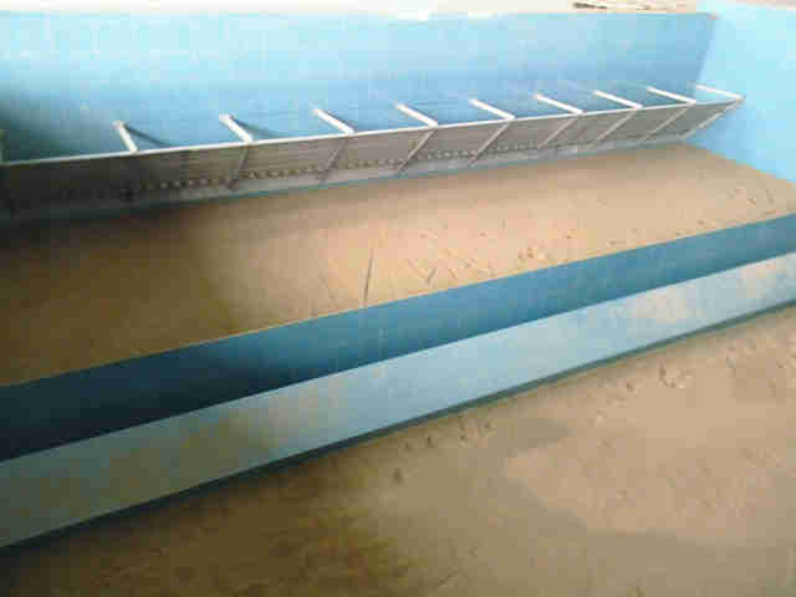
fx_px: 644
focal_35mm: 28
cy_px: 298
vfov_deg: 49.7
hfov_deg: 63.4
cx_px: 398
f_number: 3.5
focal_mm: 5
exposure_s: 1/25
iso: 400
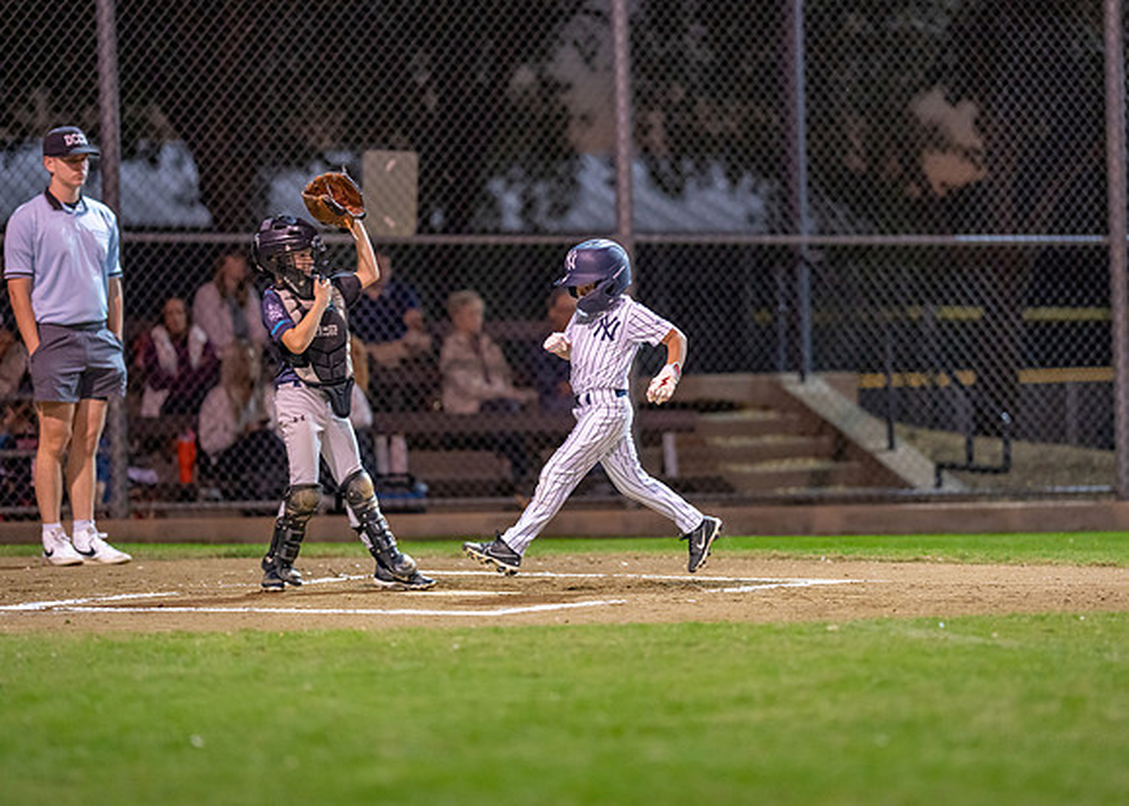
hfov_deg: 11.9
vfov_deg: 8.5
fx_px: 5404
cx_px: 613
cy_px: 364
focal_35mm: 169
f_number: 1.8
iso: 2500
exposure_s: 1/1000
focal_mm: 135
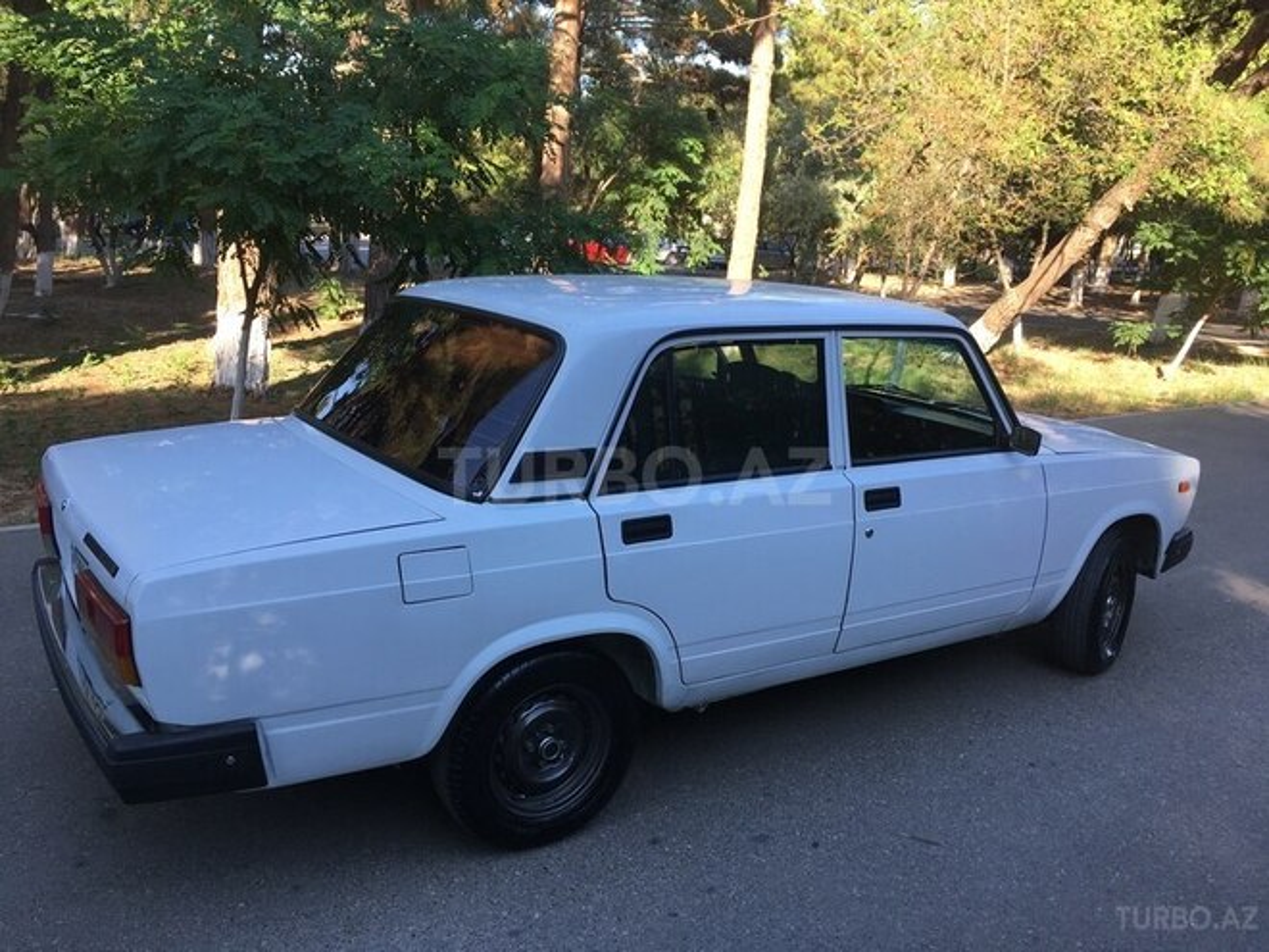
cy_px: 476
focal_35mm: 29
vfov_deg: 48.2
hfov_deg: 61.7
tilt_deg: -12.4
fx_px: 1063
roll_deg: -2.4
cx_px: 634
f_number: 2.2
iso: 25
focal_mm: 4.15
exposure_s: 1/220
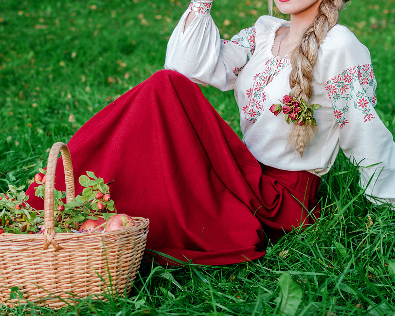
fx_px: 1133
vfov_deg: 15.8
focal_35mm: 97
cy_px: 89
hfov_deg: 19.8
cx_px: 162
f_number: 2.5
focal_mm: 35
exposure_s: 1/100
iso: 160
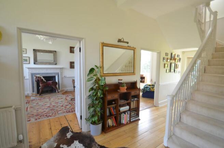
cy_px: 74
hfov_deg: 100.5
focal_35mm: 15
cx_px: 112
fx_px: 93
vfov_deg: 77.0
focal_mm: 10
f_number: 4
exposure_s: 1/60
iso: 400
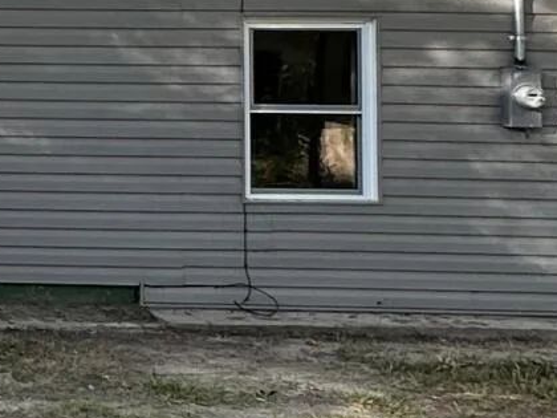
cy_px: -3
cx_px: -492
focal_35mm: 100
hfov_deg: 16.1
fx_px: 1609
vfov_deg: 14.5
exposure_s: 1/99
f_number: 2.2
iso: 64
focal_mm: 2.22
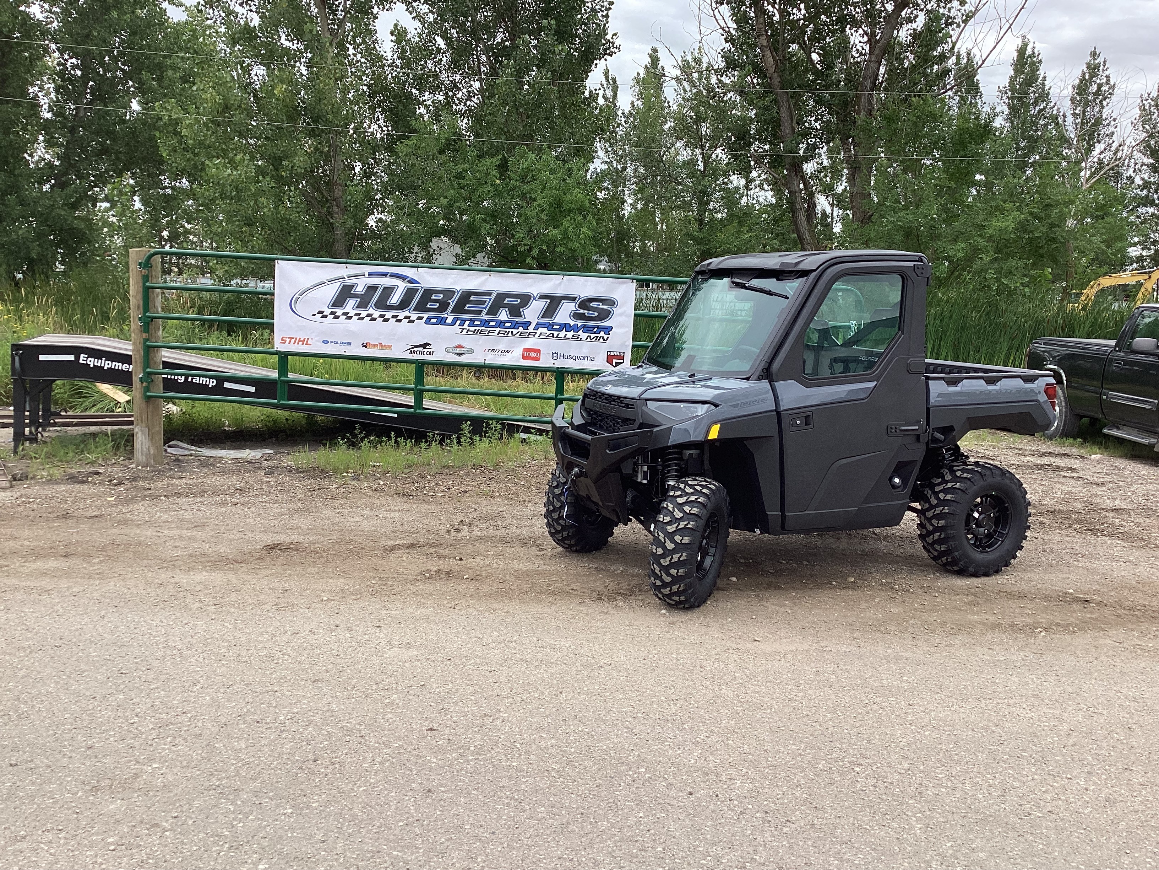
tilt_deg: -8.4
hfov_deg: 58.4
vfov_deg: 45.4
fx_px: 1038
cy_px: 435
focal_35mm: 31
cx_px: 580
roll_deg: -0.3
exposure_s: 1/303
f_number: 2.4
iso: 25
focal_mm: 3.3
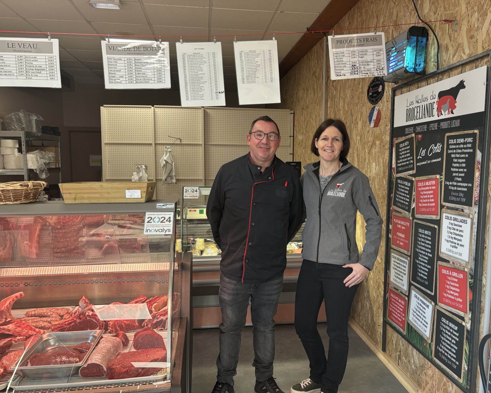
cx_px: 266
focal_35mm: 28
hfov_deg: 62.1
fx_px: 407
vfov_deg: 51.5
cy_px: 201
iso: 125
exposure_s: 1/100
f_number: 1.6
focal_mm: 5.96
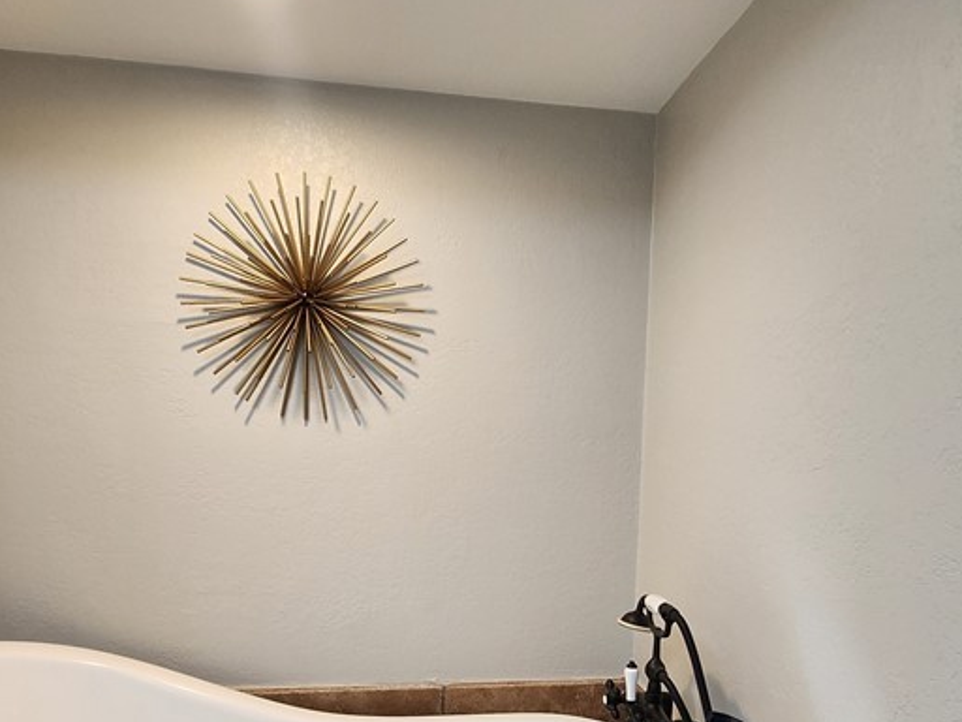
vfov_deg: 51.4
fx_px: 723
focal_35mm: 26
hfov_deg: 67.3
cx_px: 494
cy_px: 519
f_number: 2.2
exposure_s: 1/60
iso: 125
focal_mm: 1.74
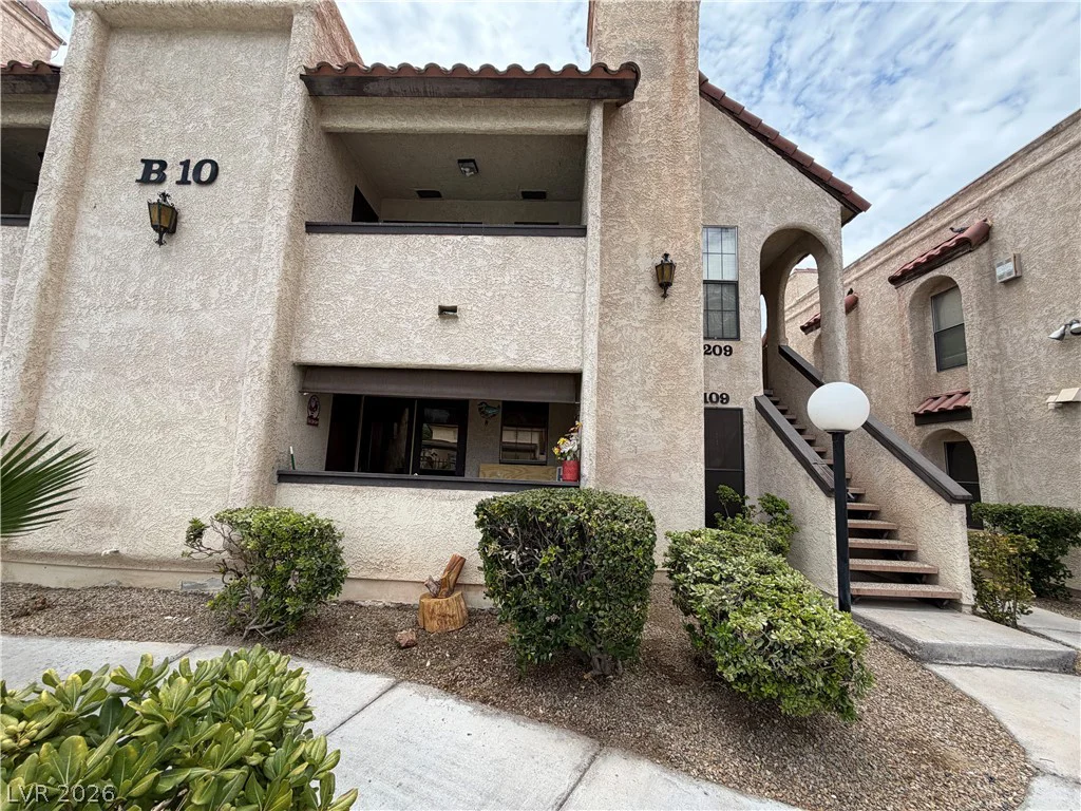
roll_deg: -1.2
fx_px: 437
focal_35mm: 14
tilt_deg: +6.9
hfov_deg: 102.1
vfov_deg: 85.7
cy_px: 406
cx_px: 540
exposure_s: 1/770
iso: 32
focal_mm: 2.22
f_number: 2.2
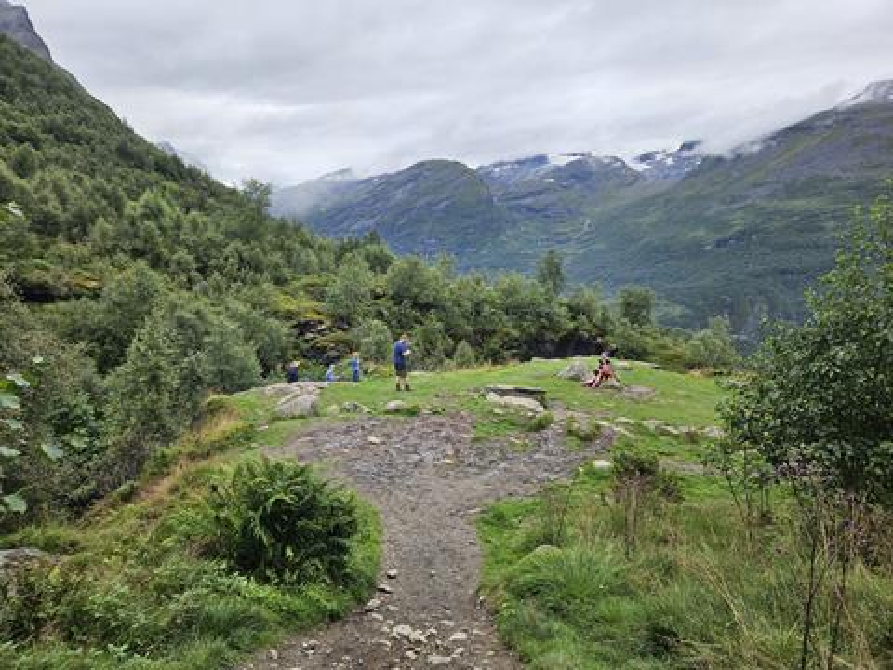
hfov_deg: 73.9
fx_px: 593
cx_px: 446
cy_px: 335
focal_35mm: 23
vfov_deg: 58.9
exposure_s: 1/1013
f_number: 1.8
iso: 25
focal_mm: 5.4
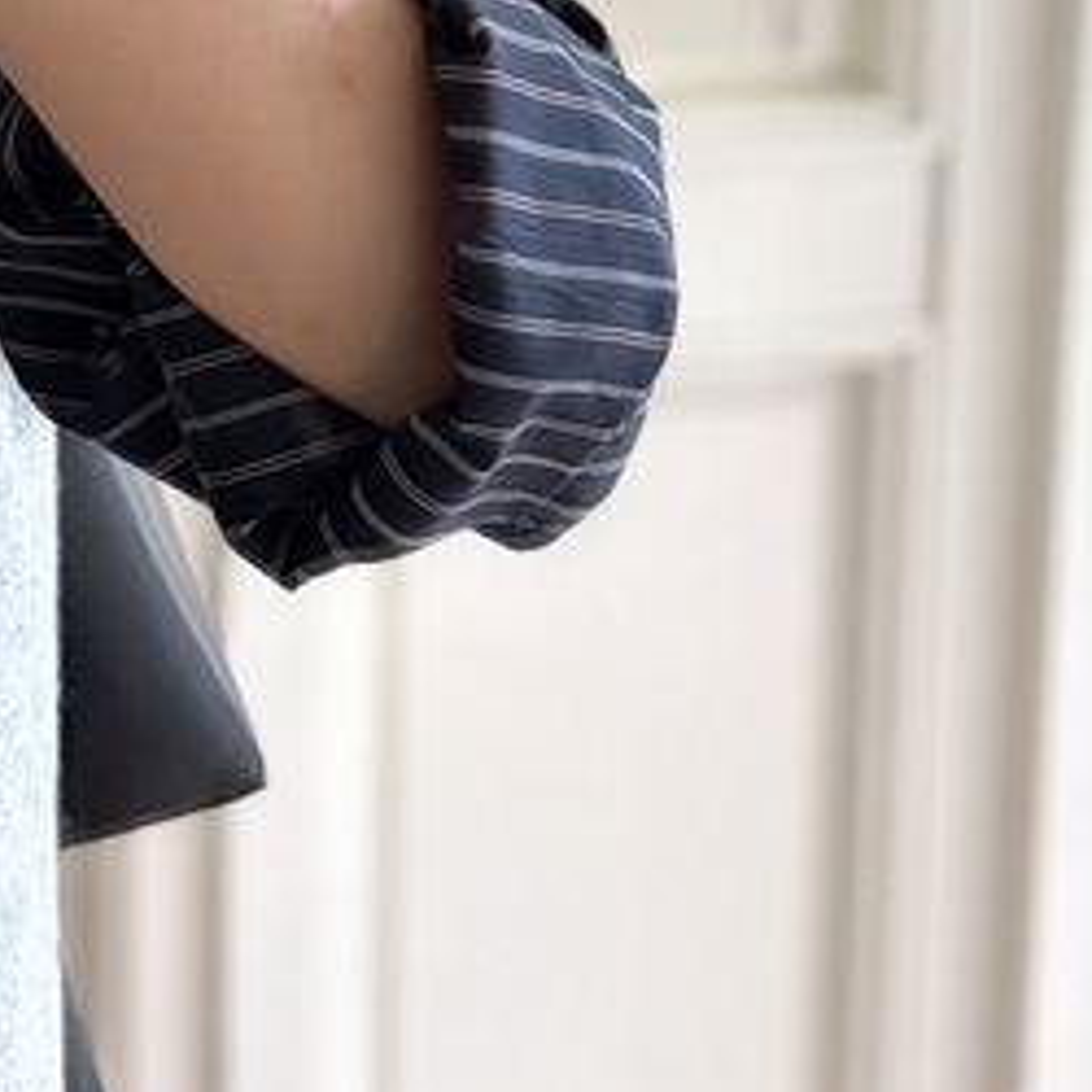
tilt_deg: -22.6
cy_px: -232
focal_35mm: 92
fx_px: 3284
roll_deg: +2.0
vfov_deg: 17.9
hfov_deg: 17.1
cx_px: -542
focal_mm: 5.96
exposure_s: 1/60
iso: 500
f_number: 1.6
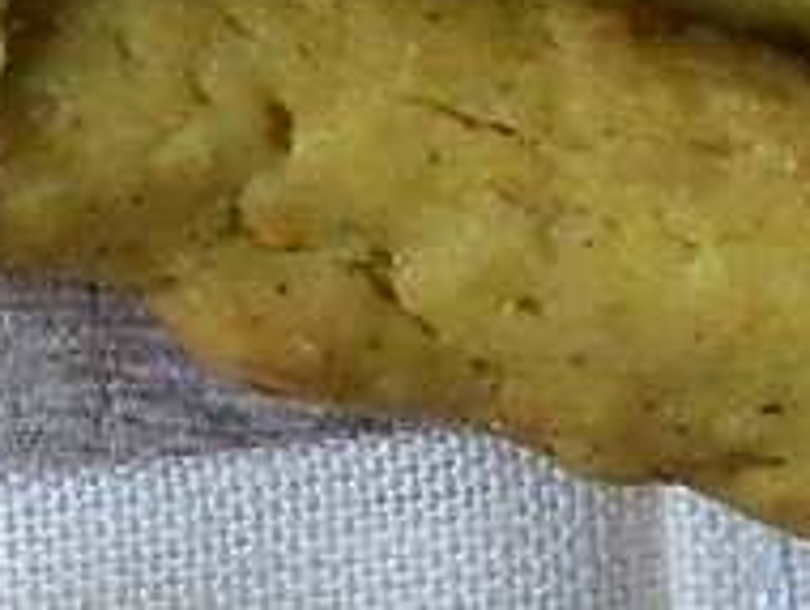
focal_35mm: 1189
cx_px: 286
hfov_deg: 1.7
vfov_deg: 1.3
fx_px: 27857
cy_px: 657
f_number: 5.4
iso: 400
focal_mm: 39.7
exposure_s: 1/20
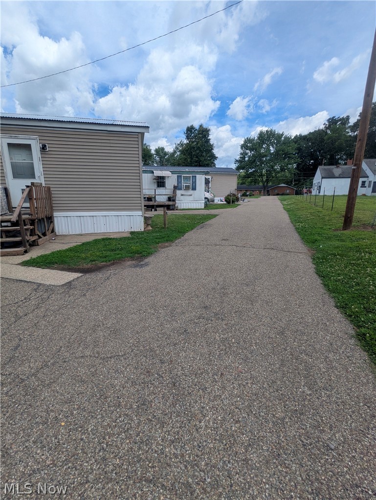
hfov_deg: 78.3
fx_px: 231
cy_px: 250
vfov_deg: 94.4
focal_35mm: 16
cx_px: 188
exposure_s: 1/2066
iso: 56
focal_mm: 2.35
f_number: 2.2
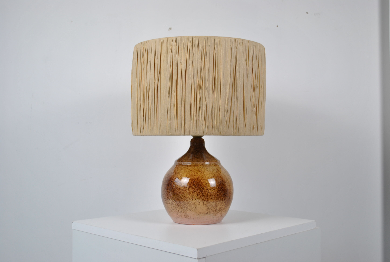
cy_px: 131
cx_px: 195
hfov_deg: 44.9
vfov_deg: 31.0
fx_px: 472
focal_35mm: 44
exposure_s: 1/30
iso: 200
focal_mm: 29
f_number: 5
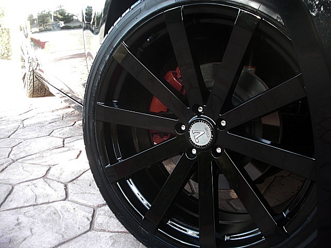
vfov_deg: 39.7
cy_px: 124
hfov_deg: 51.4
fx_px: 344
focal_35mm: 36
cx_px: 166
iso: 100
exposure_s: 1/60
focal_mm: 6.3
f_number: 2.8
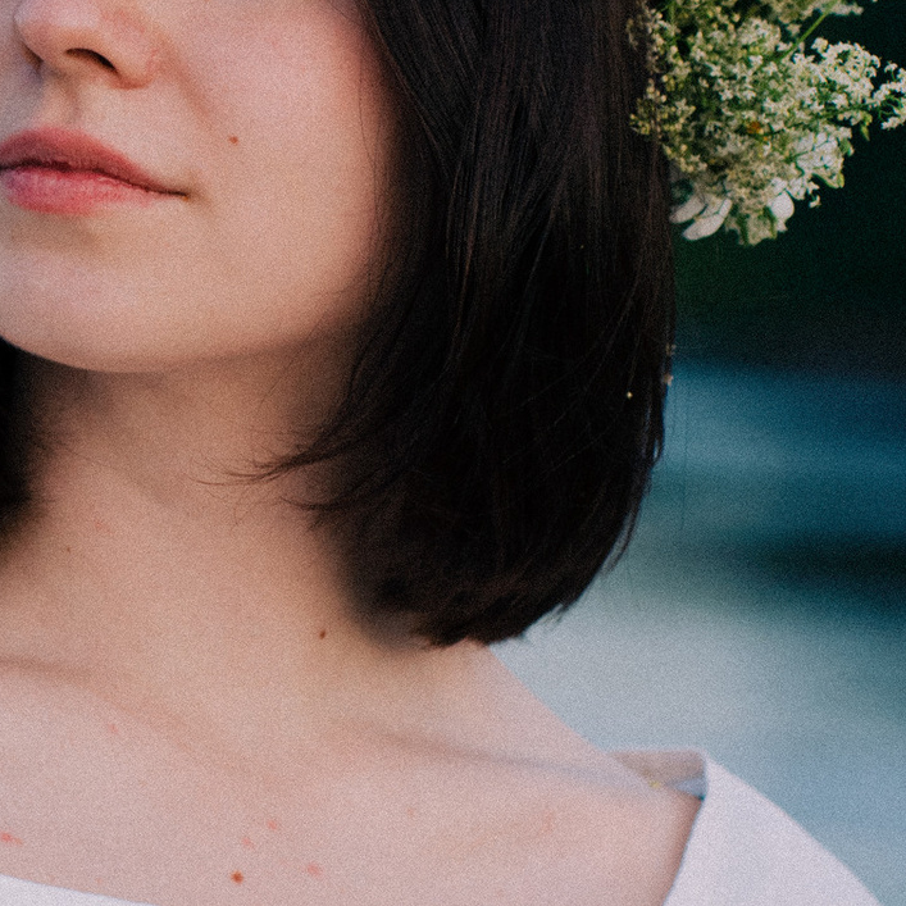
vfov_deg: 5.1
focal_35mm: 346
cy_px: 414
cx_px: 179
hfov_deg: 5.1
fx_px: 10245
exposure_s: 1/250
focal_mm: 75
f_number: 2.8
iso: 100
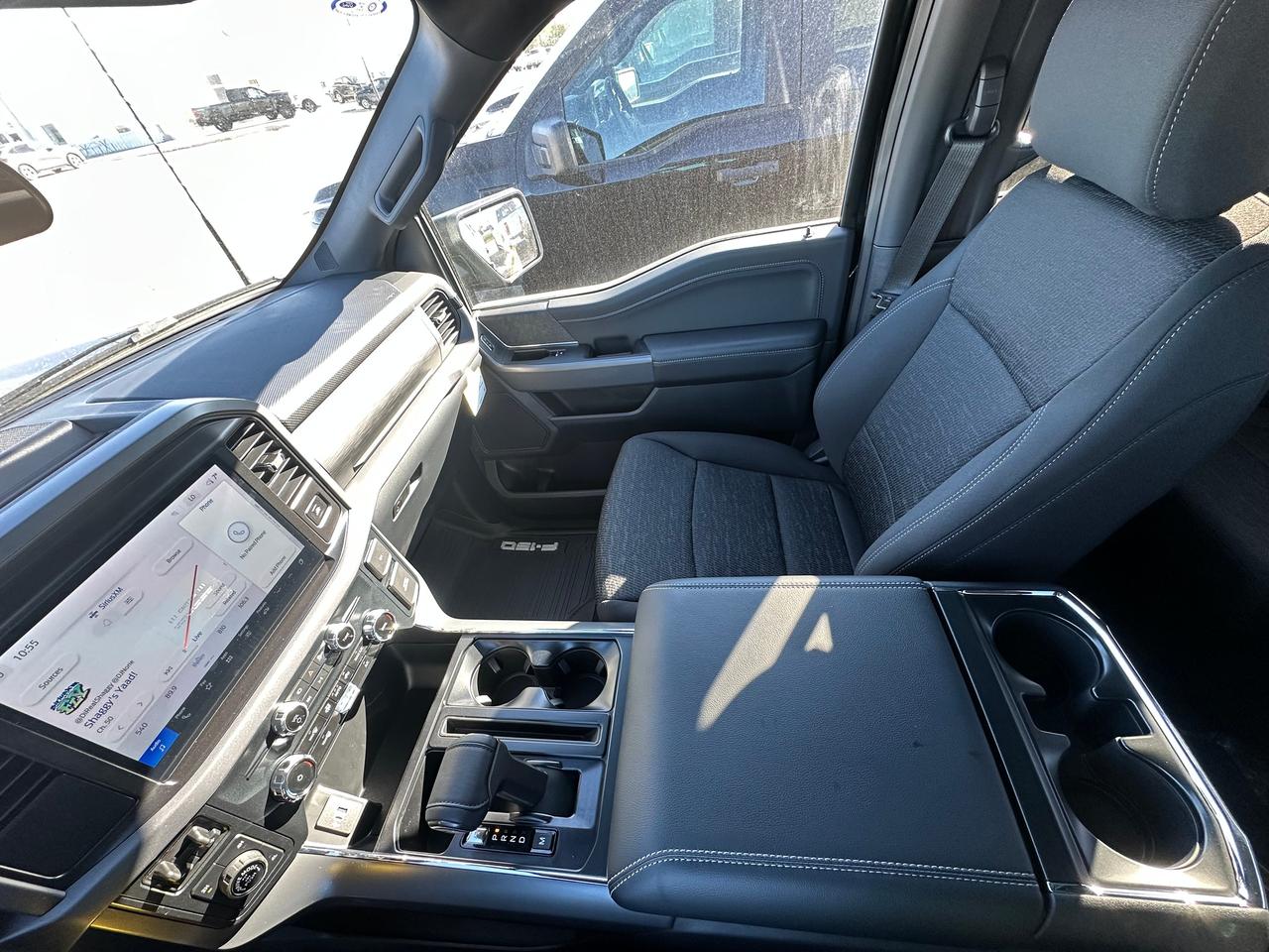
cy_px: 476
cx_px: 634
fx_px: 513
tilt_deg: -40.8
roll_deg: +11.8
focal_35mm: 14
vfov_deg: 85.7
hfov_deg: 102.1
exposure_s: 1/99
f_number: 2.2
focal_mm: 2.22
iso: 125
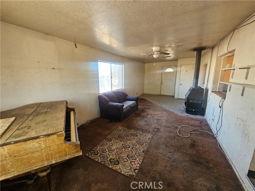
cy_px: 96
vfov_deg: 89.9
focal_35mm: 13
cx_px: 128
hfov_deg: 106.2
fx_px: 96
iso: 320
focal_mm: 2.2
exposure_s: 1/60
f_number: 2.2
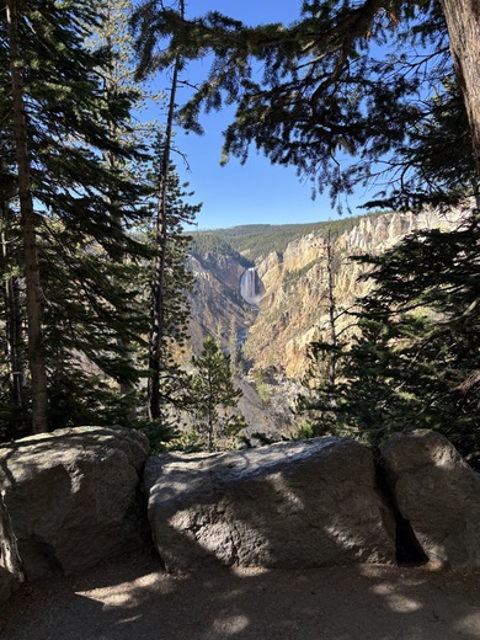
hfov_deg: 53.1
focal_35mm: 26
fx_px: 481
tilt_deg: -8.0
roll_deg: +1.9
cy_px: 320
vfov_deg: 67.3
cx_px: 240
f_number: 1.6
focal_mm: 5.96
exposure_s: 1/918
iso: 50
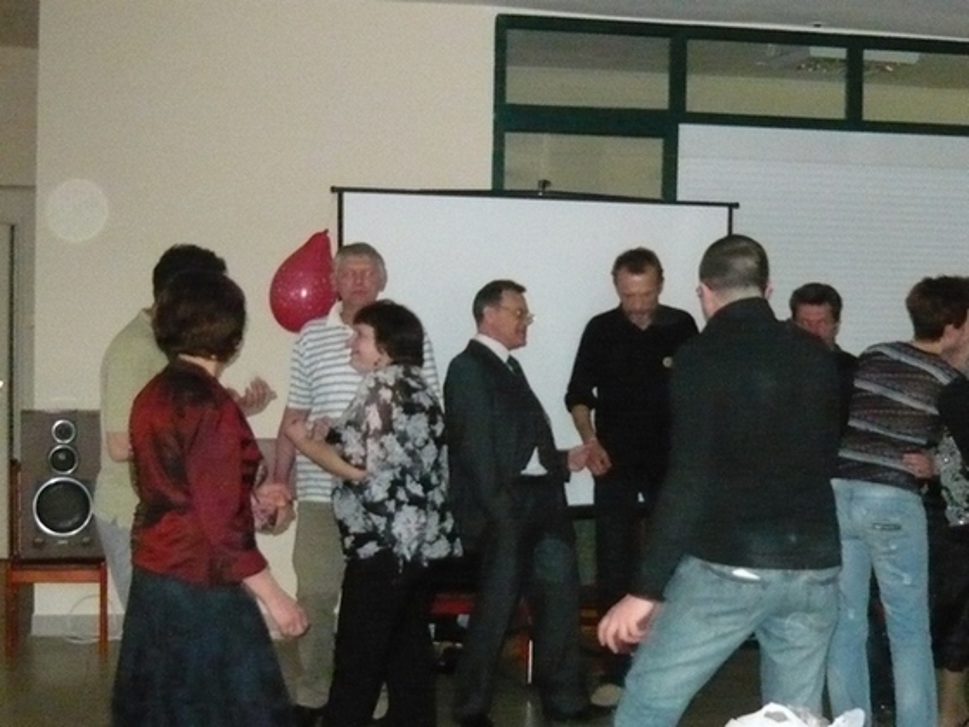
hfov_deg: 33.2
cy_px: 364
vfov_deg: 25.2
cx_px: 484
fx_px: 1624
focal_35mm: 58
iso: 1000
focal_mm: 6
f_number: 2.9
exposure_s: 1/30
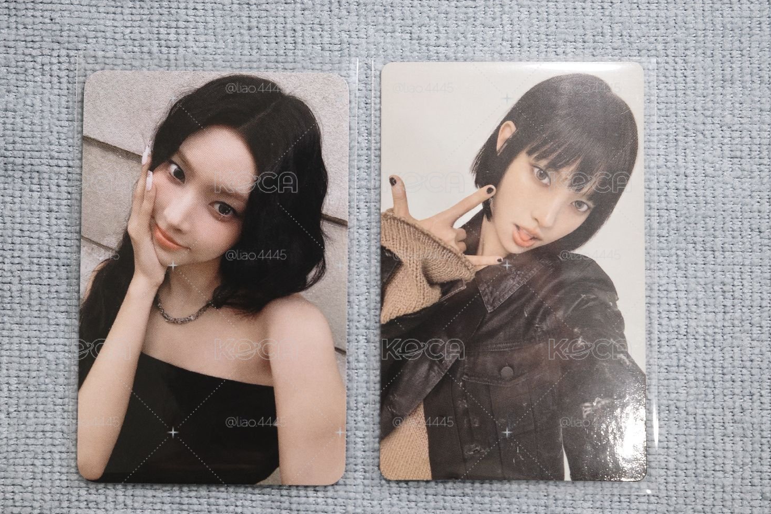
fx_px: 1114
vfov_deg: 26.0
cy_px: 265
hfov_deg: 38.1
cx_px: 340
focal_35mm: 52
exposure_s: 1/50
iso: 800
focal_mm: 26
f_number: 4
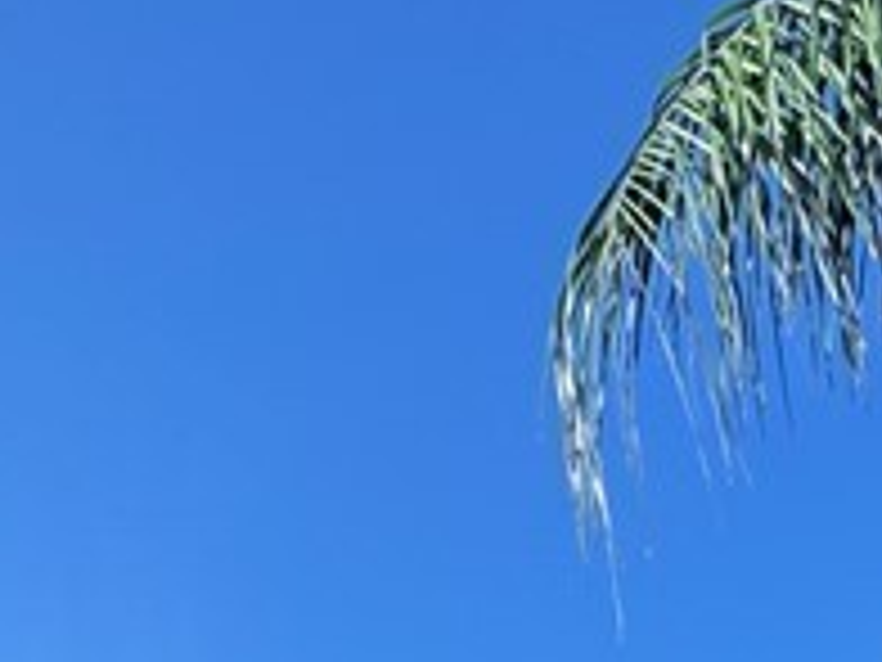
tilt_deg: +5.5
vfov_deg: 14.1
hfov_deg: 26.4
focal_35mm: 73
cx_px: 234
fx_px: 1860
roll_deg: -3.5
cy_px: 1572
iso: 50
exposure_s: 1/646
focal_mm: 2.22
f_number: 2.2
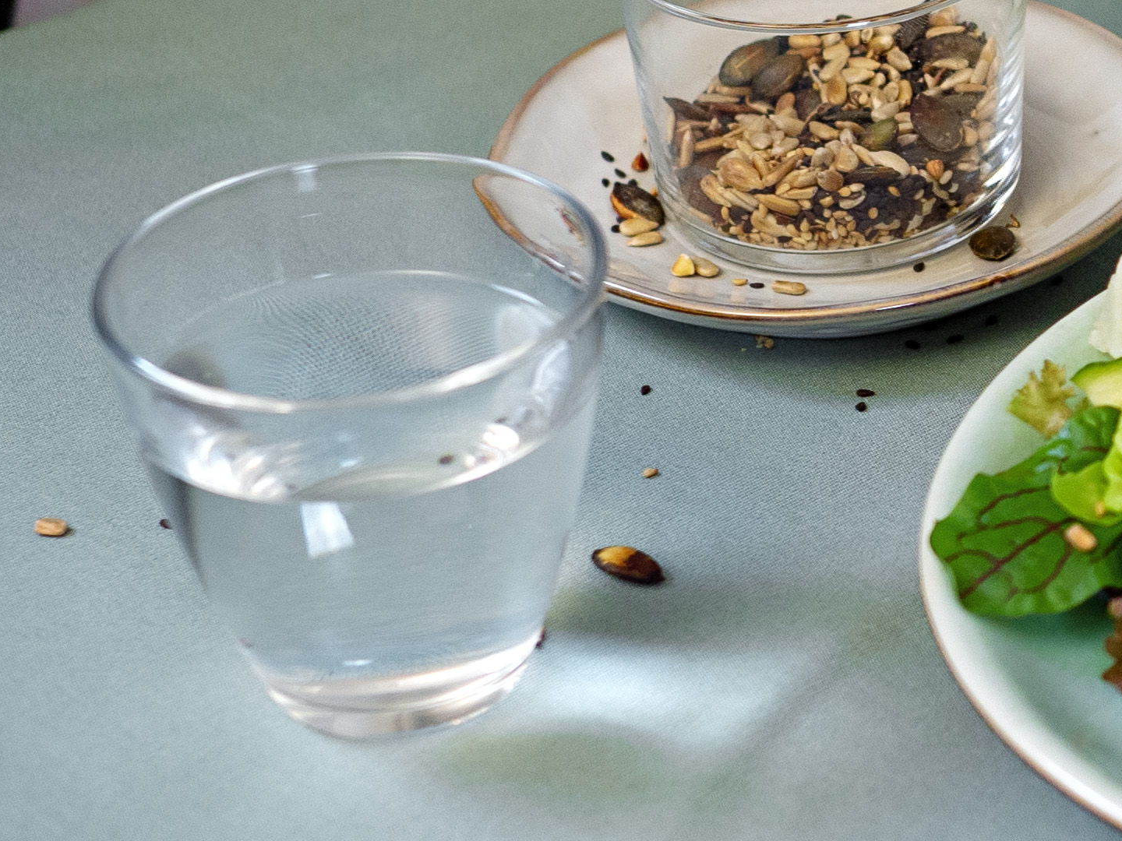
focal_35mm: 160
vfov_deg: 9.2
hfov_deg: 11.8
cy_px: 56
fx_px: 5186
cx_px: 1728
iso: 320
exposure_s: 1/200
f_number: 2
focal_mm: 25
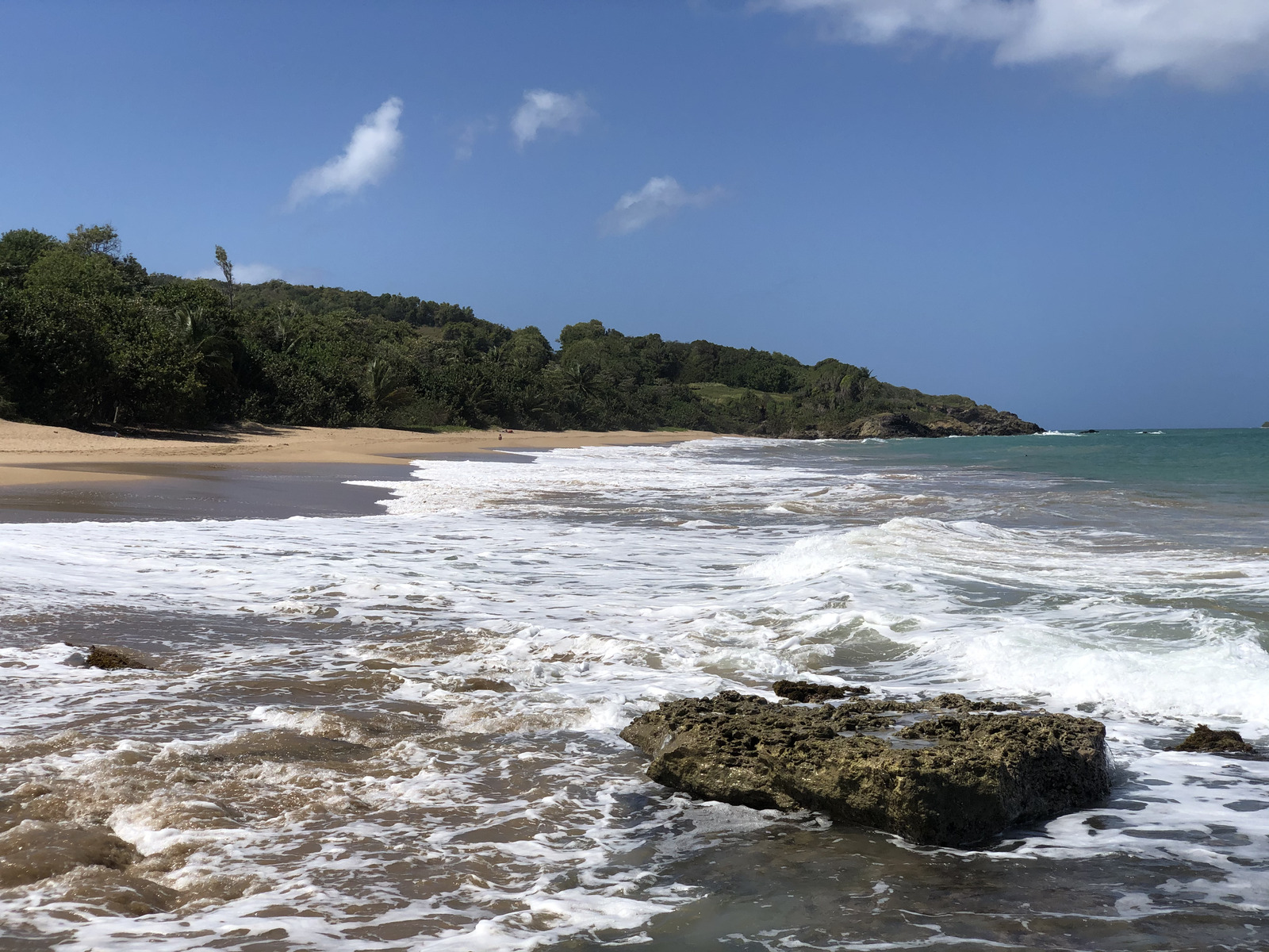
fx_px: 1906
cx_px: 634
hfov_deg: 36.8
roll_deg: +1.5
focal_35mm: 52
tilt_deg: -0.7
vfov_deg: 28.0
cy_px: 476
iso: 16
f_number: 2.4
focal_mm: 6
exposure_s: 1/2825
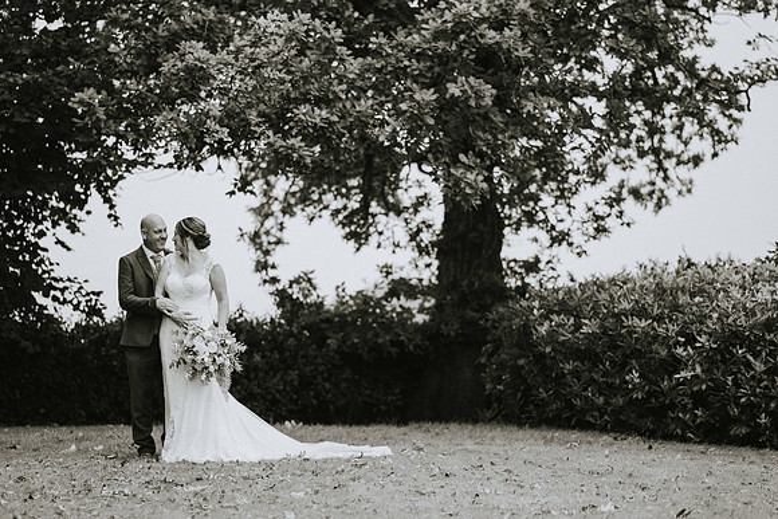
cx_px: 371
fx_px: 2034
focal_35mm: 94
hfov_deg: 21.7
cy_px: 282
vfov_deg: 14.5
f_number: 1.8
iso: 50
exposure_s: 1/200
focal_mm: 85
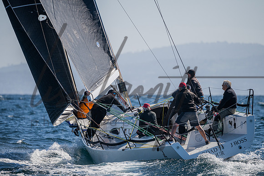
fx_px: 3321
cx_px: 133
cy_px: 99
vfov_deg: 3.0
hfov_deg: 4.6
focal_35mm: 453
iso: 400
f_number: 5.6
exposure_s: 1/3200
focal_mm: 400
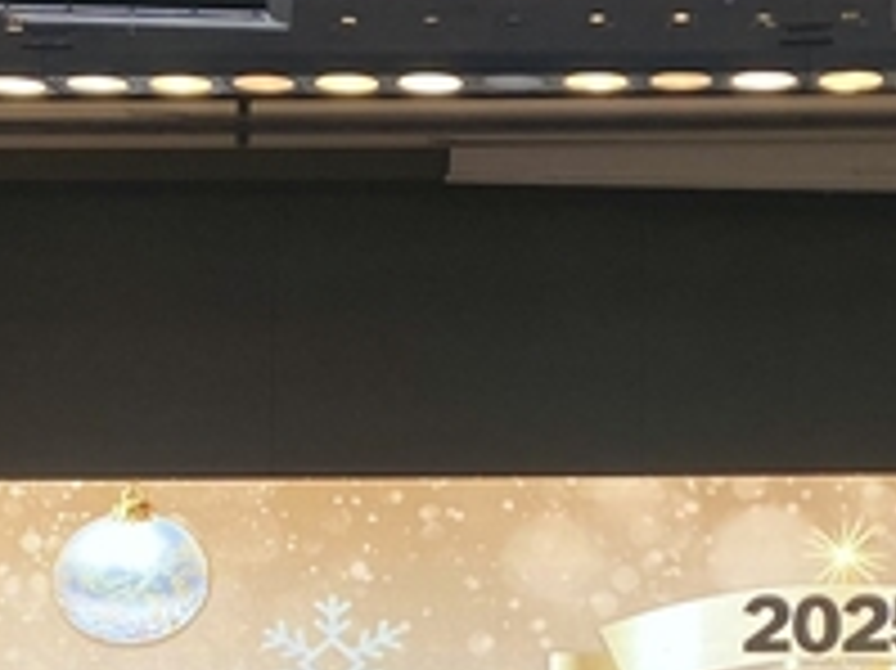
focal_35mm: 116
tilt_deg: +7.0
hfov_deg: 16.9
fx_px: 3001
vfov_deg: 12.6
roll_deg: -0.3
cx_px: 664
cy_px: 677
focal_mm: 4.25
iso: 50
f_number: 1.8
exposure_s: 1/120
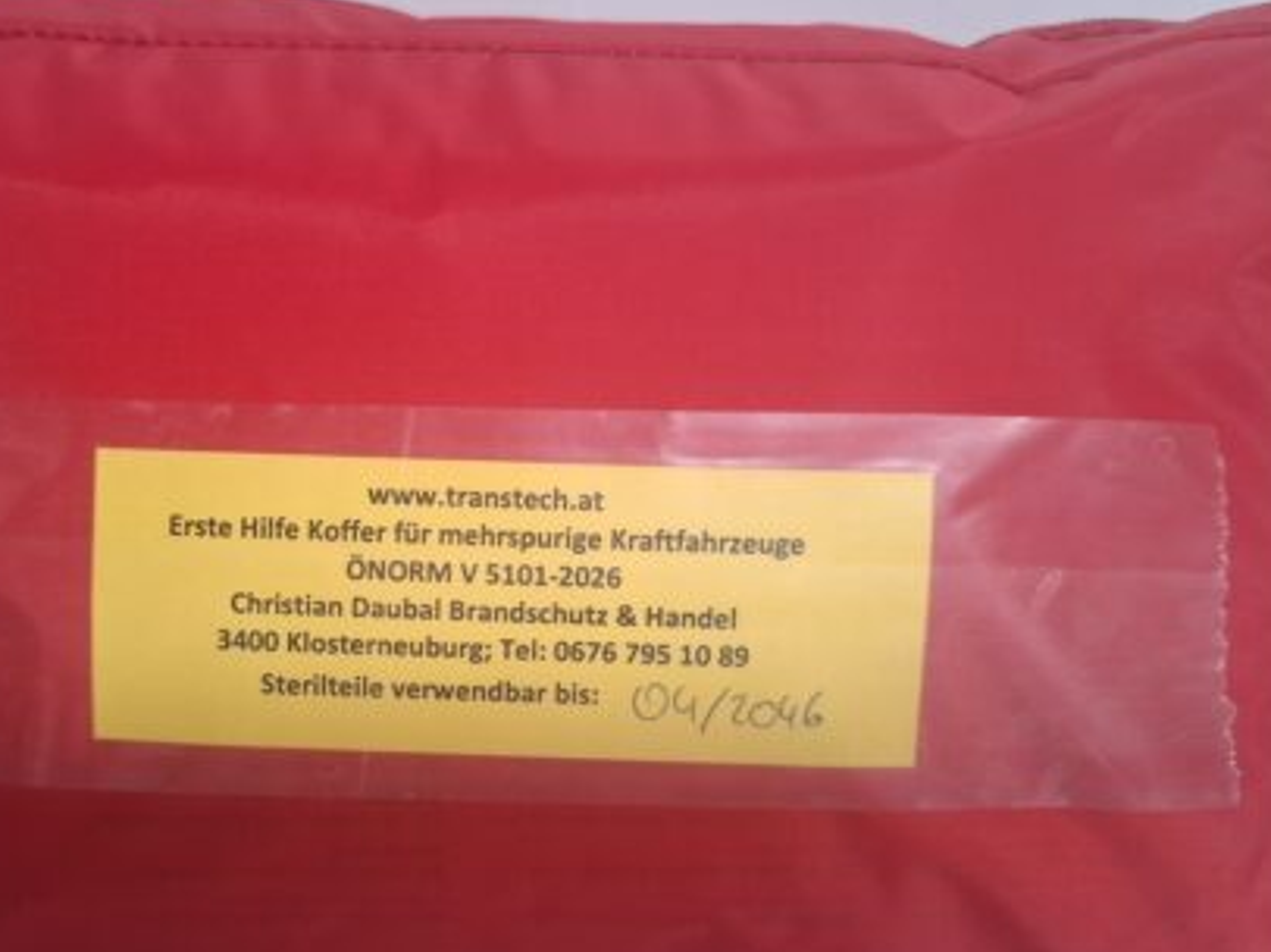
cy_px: 520
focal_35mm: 34
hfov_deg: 53.5
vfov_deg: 41.7
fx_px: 1248
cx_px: 498
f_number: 1.8
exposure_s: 1/60
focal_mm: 5.54
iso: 250
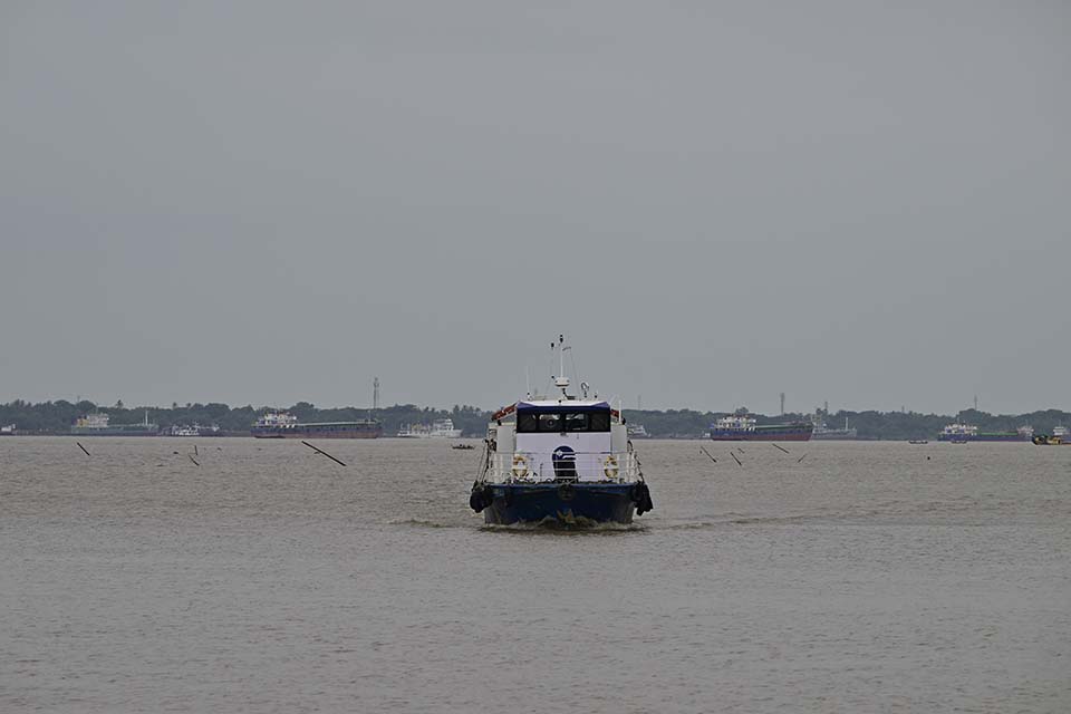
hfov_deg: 10.3
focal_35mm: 200
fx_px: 5950
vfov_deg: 6.9
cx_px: 536
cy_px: 357
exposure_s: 1/640
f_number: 8
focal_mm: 200
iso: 125
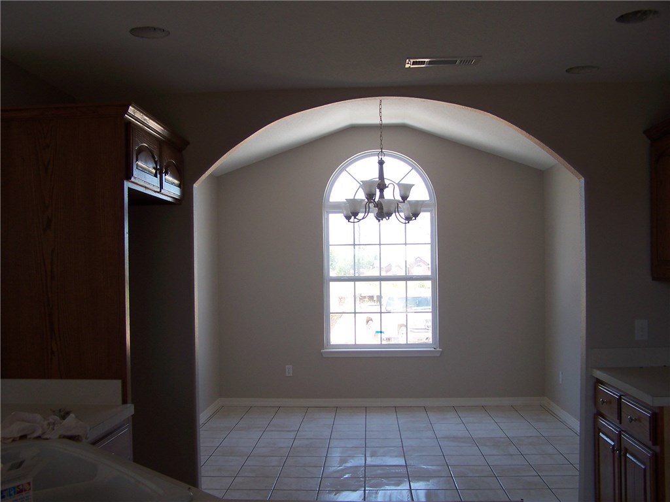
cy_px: 251
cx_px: 335
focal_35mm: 38
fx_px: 735
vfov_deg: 37.7
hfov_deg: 49.0
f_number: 2.8
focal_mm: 6.3
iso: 80
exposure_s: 1/100
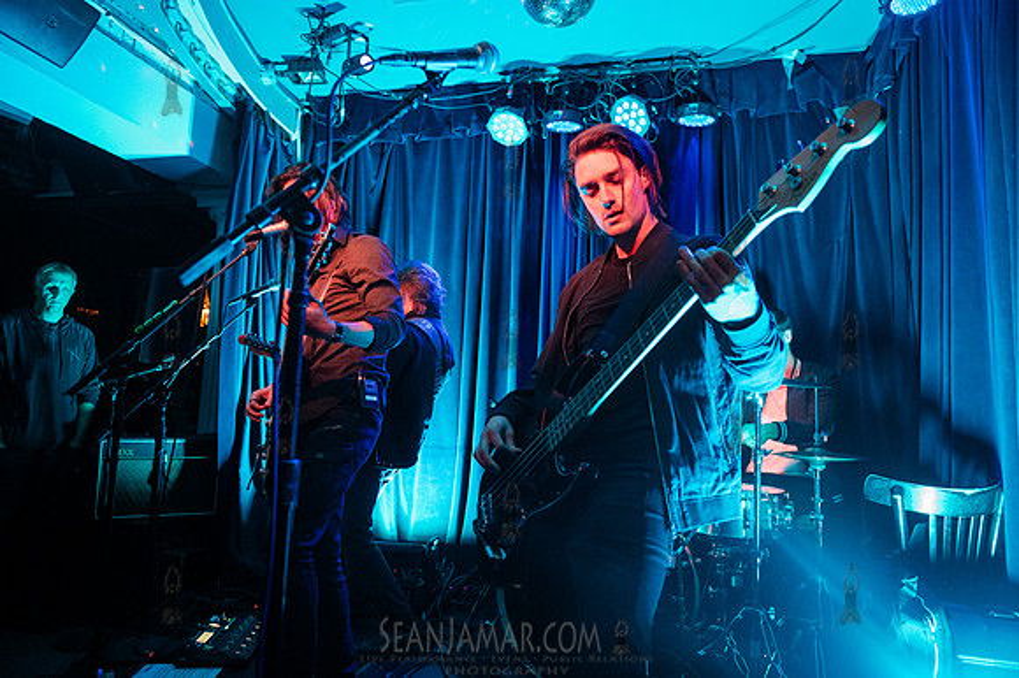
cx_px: 510
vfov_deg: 53.1
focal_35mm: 24
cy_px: 339
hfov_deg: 73.8
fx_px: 679
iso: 12800
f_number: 3.5
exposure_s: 1/320
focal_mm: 24
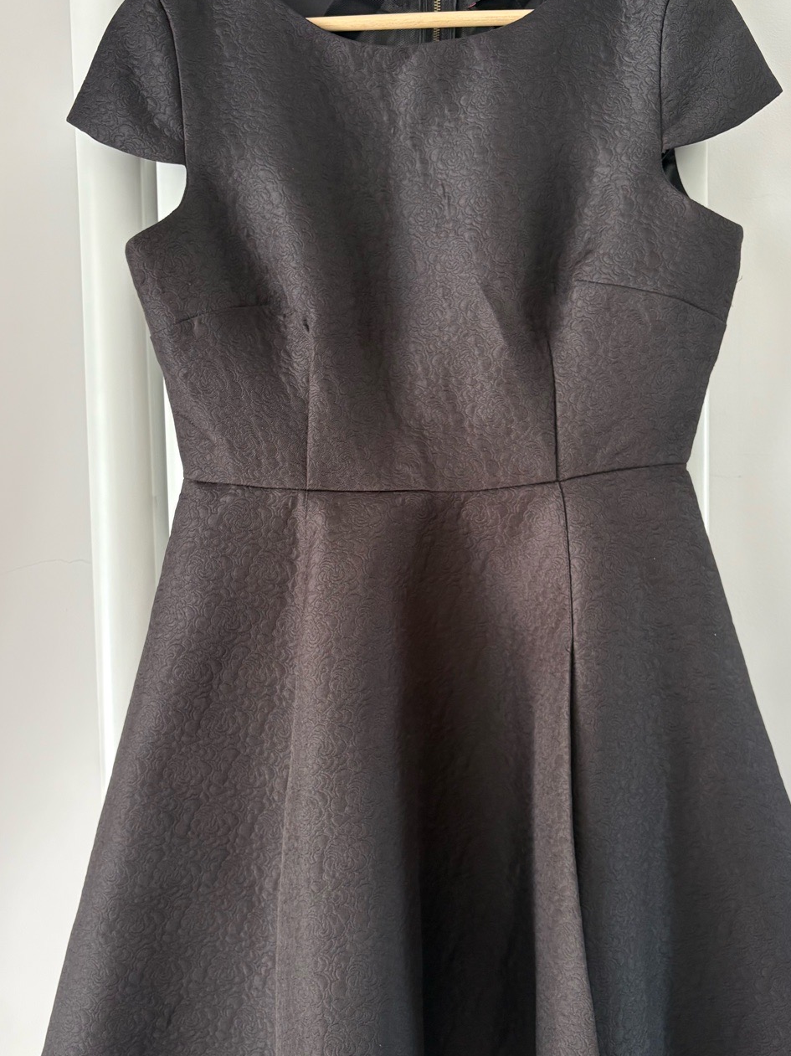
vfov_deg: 55.3
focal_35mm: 33
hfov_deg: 42.9
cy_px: 552
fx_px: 1006
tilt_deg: -2.0
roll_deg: +1.0
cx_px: 422
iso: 160
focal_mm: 5.96
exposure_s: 1/60
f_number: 1.6
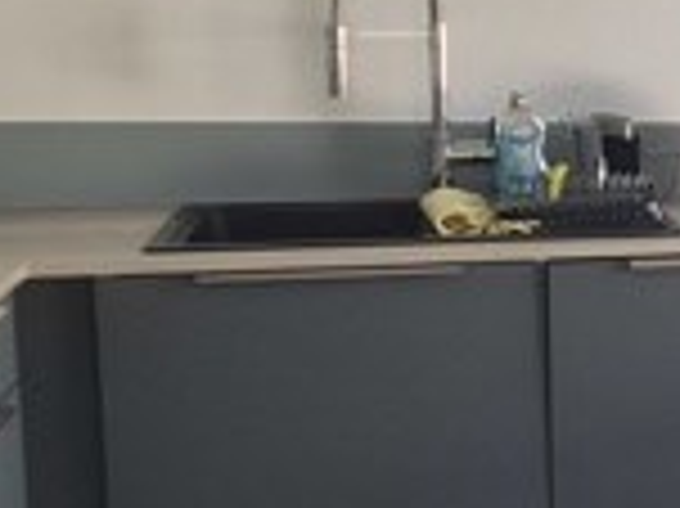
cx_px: 1166
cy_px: 207
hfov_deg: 21.0
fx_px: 1354
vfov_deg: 21.3
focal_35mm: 69
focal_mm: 2.2
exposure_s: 1/100
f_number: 2.2
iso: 100
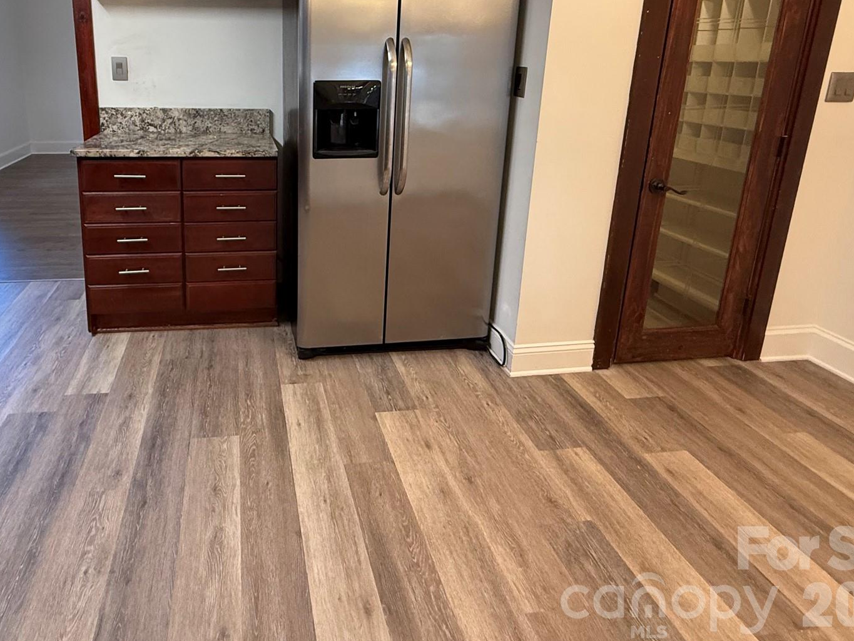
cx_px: 297
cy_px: 168
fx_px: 518
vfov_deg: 60.3
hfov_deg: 76.9
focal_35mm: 21
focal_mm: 2.22
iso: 320
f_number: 2.2
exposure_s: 1/60
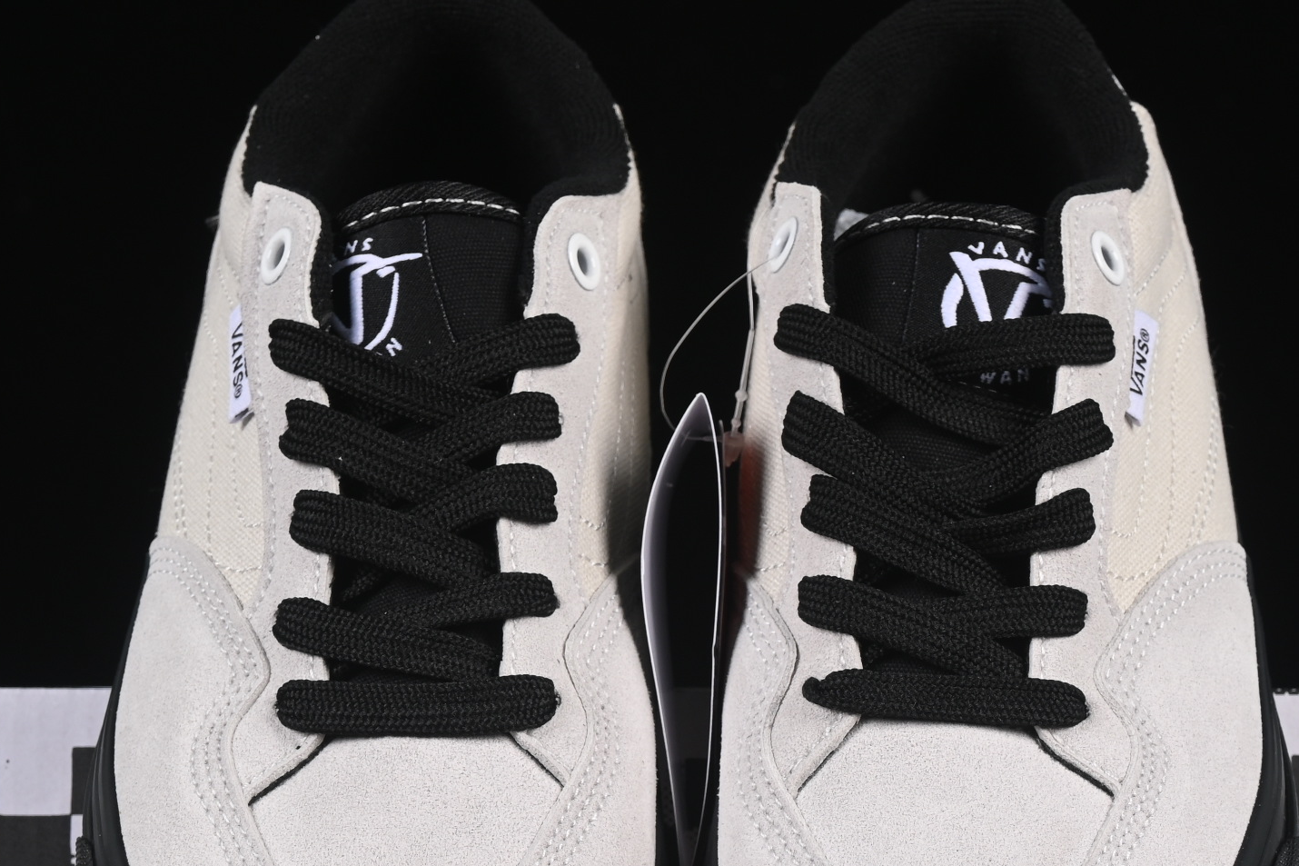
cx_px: 728
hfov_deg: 14.1
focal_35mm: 146
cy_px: 749
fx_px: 5267
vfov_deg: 9.4
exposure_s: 1/80
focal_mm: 50
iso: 160
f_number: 8
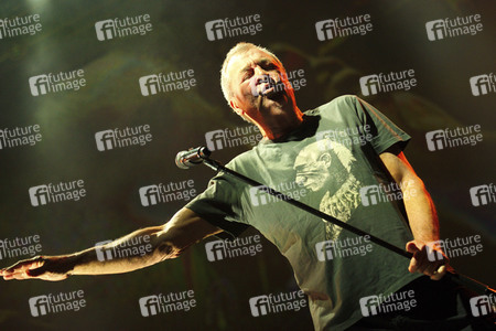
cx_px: 248
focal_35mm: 70
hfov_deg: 28.8
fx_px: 964
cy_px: 166
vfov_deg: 19.5
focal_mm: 70
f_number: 2.8
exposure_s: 1/1250
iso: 3200
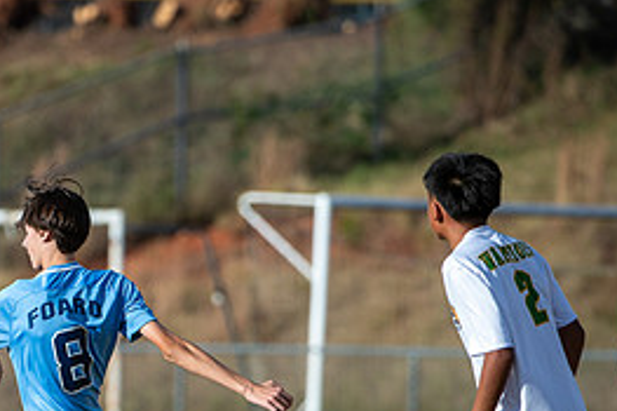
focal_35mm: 728
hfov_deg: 2.8
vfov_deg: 1.9
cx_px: -5
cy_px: 392
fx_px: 12469
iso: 400
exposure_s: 1/2500
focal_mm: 330
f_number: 5
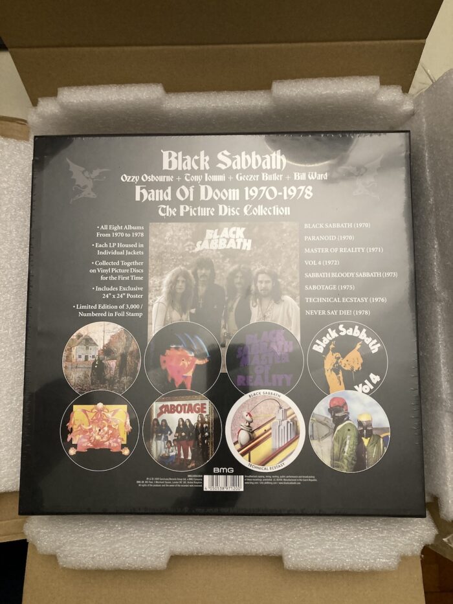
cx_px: 226
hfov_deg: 49.8
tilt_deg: -84.7
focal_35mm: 28
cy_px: 302
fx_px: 488
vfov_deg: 63.4
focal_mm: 3.99
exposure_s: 1/60
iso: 160
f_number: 1.8
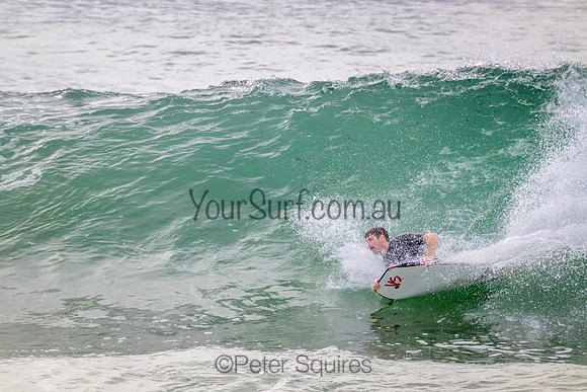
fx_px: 13047
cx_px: 294
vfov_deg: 1.7
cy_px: 196
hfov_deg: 2.6
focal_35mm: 800
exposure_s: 1/2000
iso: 1600
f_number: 11
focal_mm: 800
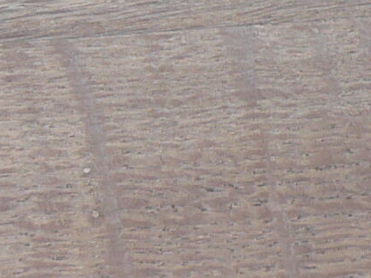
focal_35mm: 219
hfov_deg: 9.0
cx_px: 89
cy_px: -111
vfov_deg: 6.7
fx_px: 2348
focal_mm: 6
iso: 80
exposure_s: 1/50
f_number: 2.8
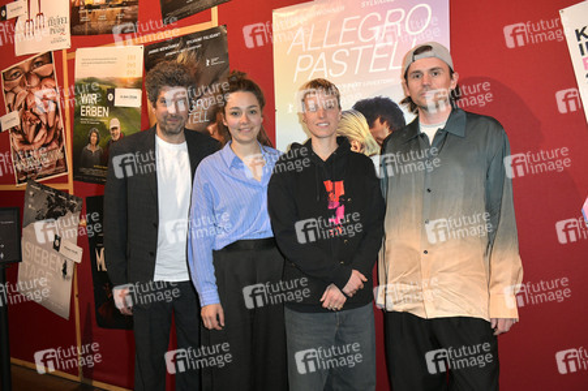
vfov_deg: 42.3
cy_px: 196
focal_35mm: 31
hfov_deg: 60.3
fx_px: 506
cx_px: 294
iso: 2000
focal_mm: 31
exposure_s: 1/250
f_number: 6.3
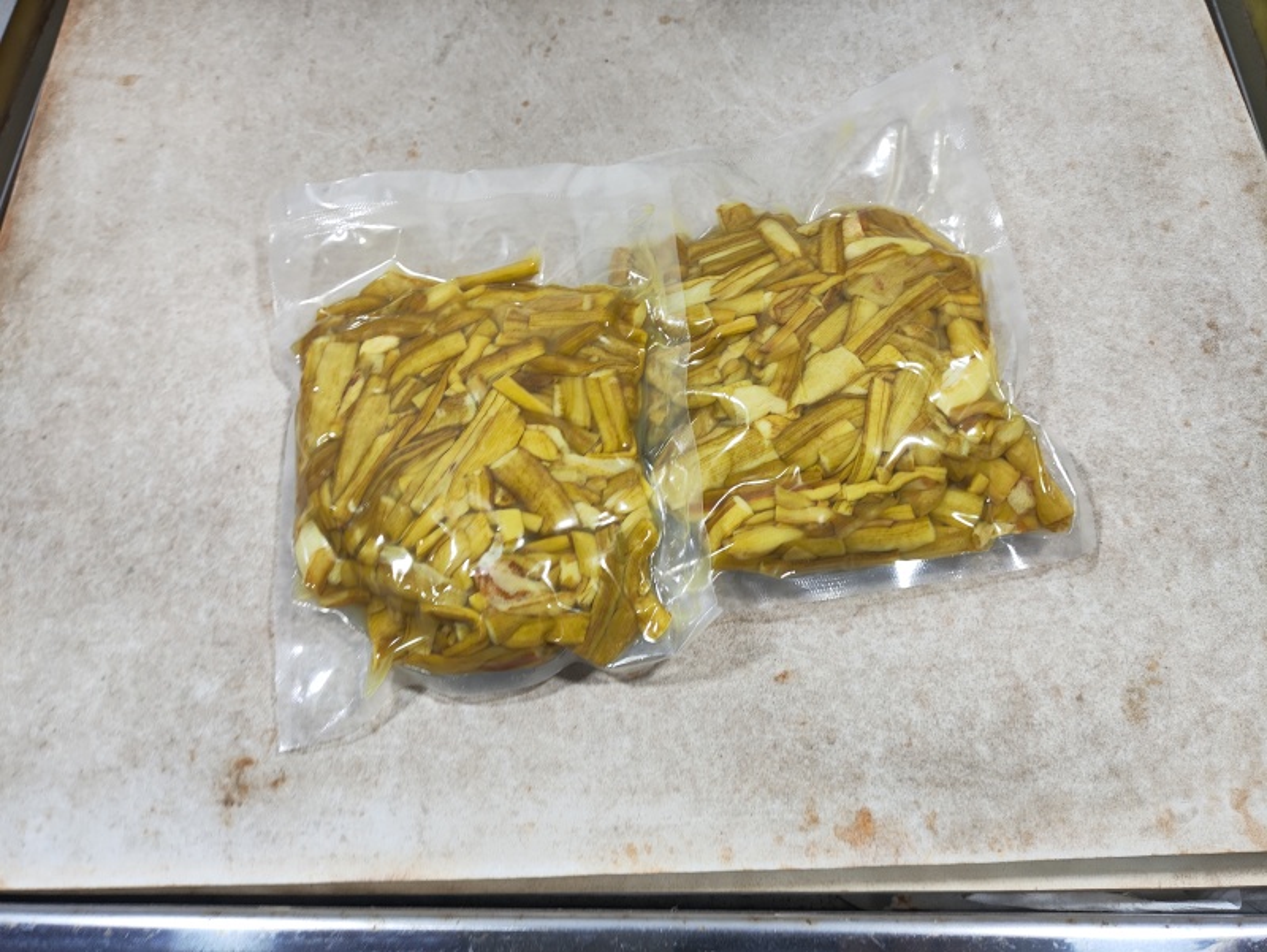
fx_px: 879
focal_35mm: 24
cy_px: 476
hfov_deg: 71.6
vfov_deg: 56.9
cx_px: 634
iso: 88
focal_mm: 4.68
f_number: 1.8
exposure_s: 1/50
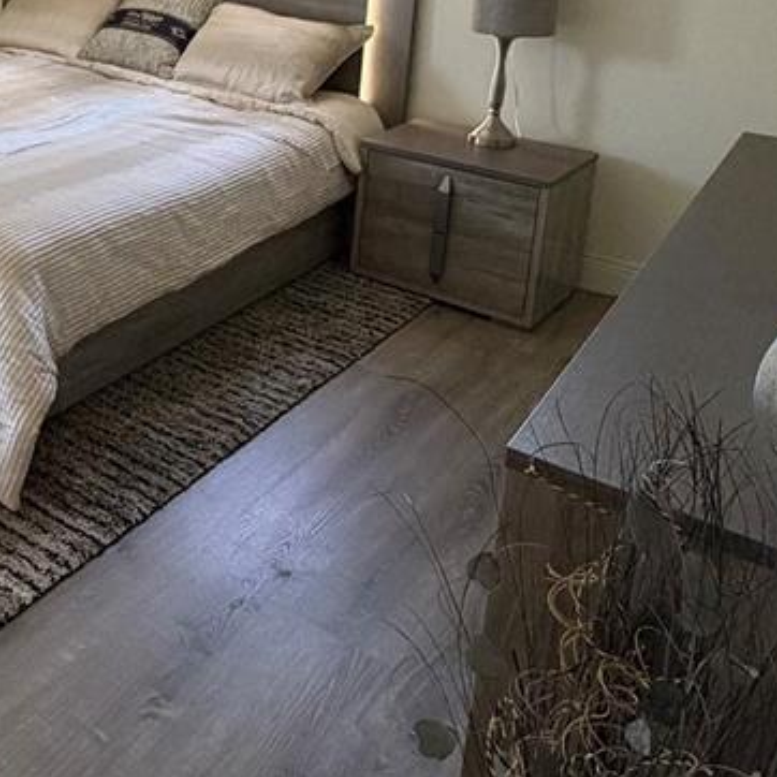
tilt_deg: -14.9
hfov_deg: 37.8
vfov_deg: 38.8
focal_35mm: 41
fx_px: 1041
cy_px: 116
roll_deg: -0.5
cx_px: 56
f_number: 2.2
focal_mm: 2.22
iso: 320
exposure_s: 1/60
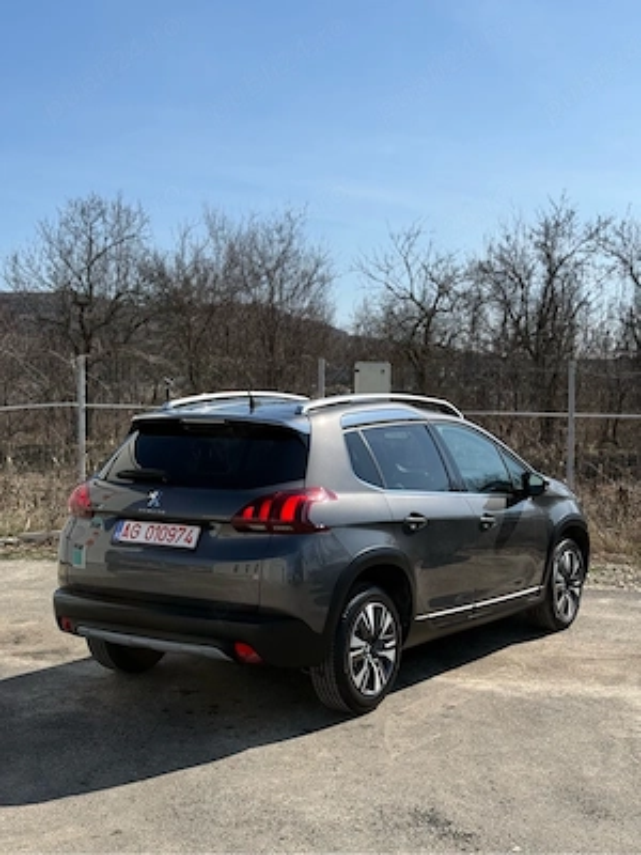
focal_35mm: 48
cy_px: 428
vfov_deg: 39.7
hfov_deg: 30.3
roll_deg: -0.2
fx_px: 1185
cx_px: 320
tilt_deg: -2.6
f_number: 1.78
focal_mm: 6.76
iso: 64
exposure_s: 1/5587
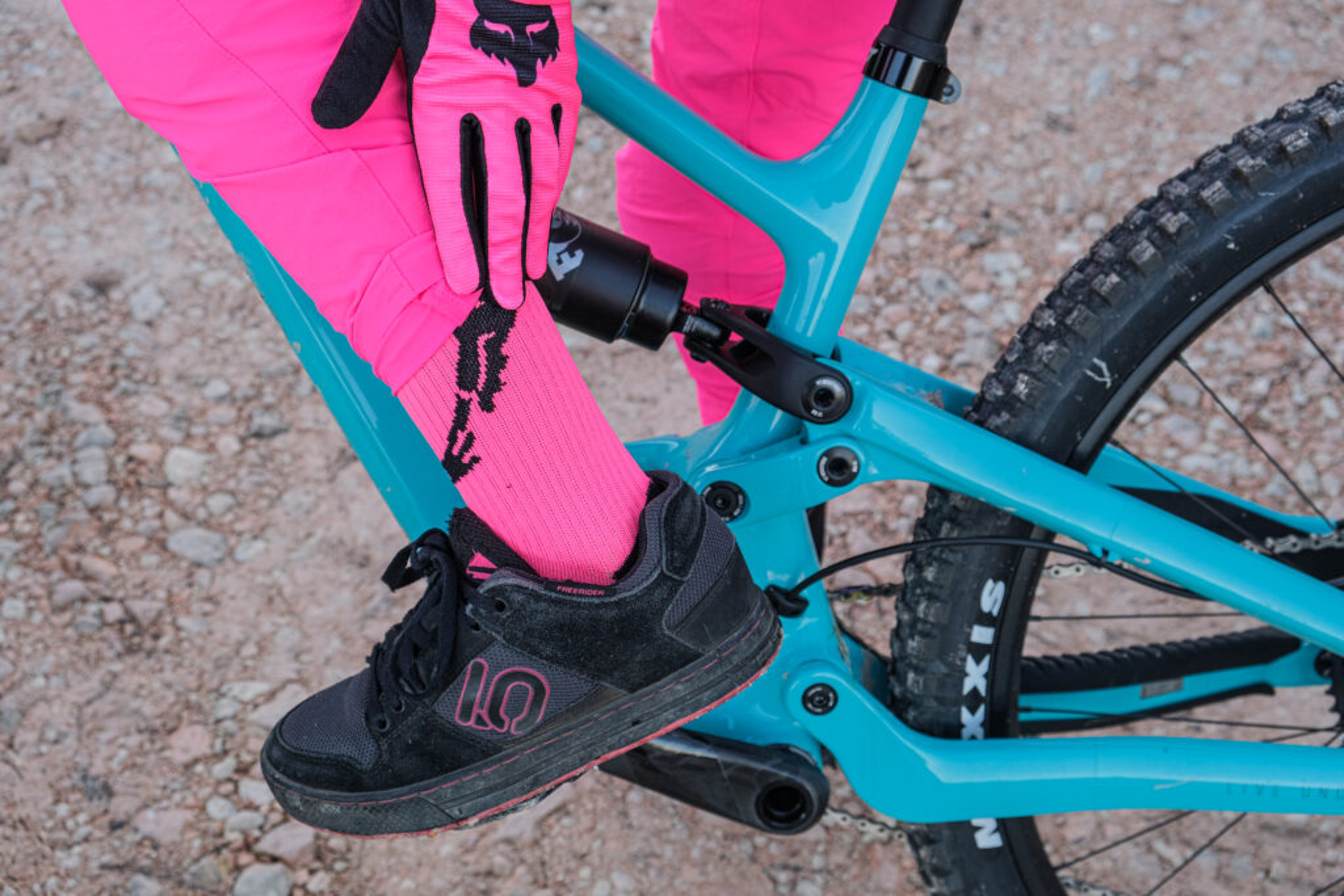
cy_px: 448
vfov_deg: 33.4
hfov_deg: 48.5
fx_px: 1493
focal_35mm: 40
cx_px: 672
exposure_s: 1/140
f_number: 5
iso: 320
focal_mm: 26.5
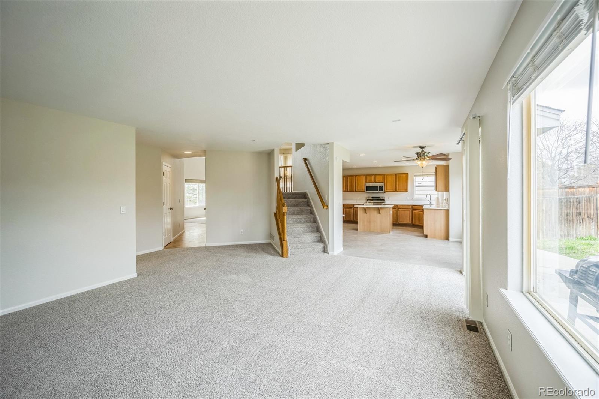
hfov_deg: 104.3
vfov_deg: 81.2
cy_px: 200
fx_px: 233
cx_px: 300
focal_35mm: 14
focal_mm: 14
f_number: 7.1
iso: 400
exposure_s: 1/60
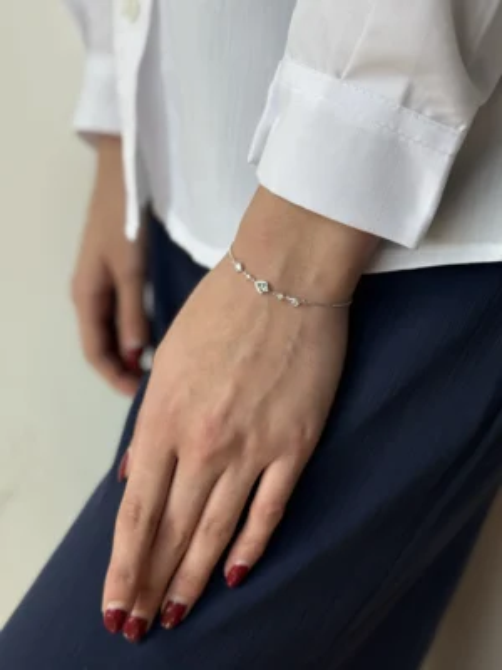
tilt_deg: -18.9
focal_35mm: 48
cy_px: 335
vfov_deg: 39.7
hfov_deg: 30.3
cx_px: 251
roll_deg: +2.4
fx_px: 928
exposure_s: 1/180
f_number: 1.78
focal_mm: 6.76
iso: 50
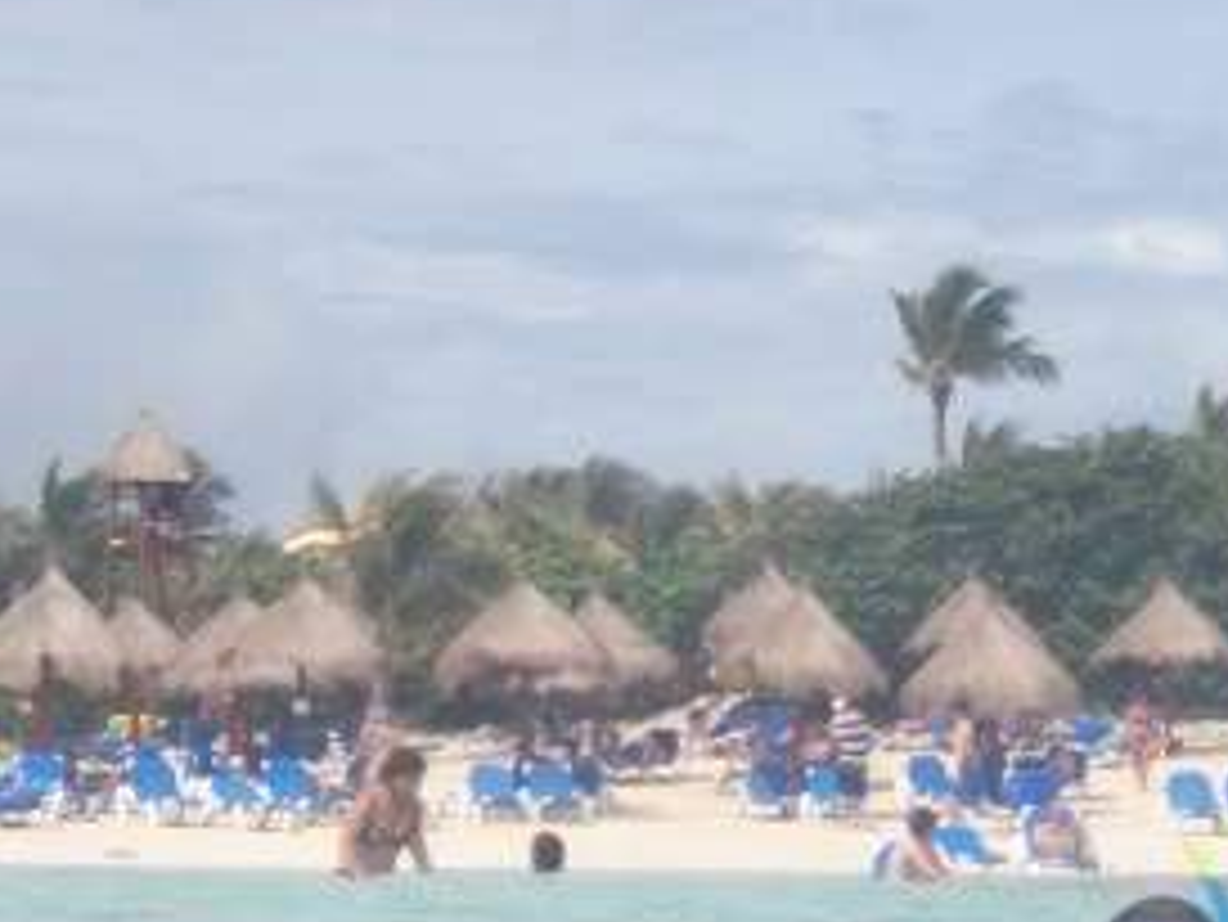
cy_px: 573
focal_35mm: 135
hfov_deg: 14.5
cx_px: 931
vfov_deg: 11.0
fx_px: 4791
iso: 80
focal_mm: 6
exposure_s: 1/808
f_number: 4.8
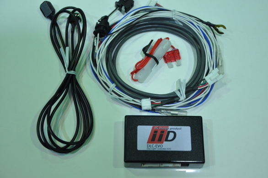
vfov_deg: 21.5
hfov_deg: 31.9
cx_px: 134
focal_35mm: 63
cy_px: 89
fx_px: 468
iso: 500
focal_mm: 42
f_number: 4.8
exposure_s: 1/60
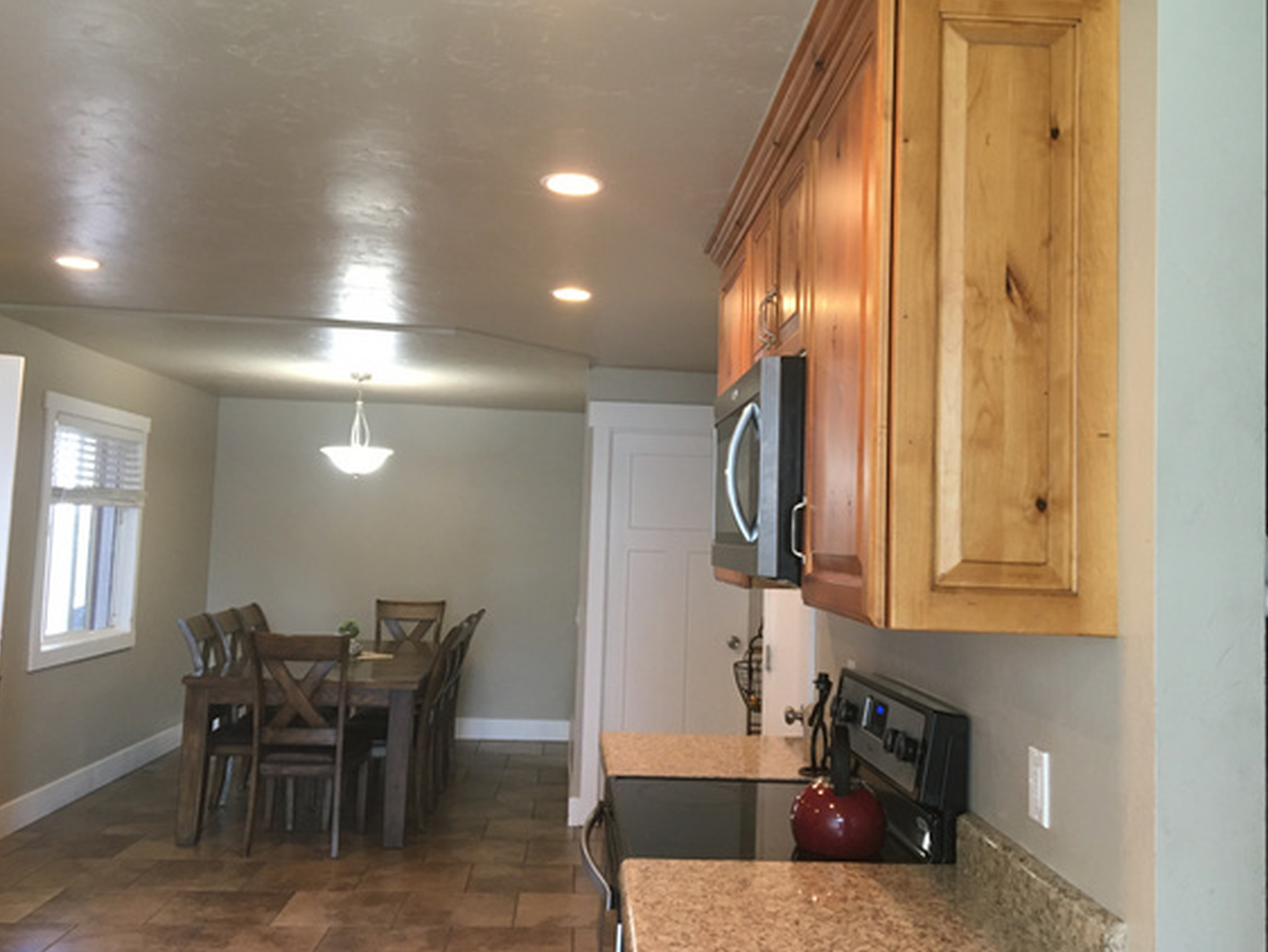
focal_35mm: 33
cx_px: 675
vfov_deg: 43.0
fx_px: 1209
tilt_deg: +5.5
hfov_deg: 55.3
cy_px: 449
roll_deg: -1.8
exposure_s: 1/30
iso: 100
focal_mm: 4.15
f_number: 2.2
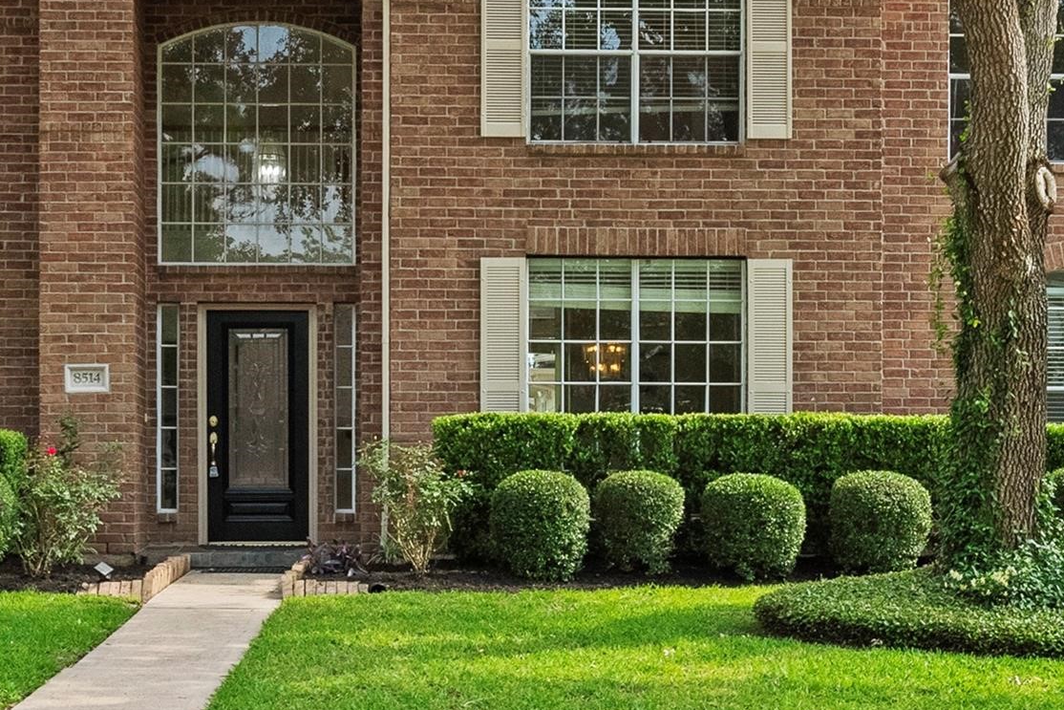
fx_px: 1685
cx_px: 489
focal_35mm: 57
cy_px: 229
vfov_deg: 23.7
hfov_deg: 35.0
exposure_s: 1/640
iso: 320
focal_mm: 31
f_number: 9
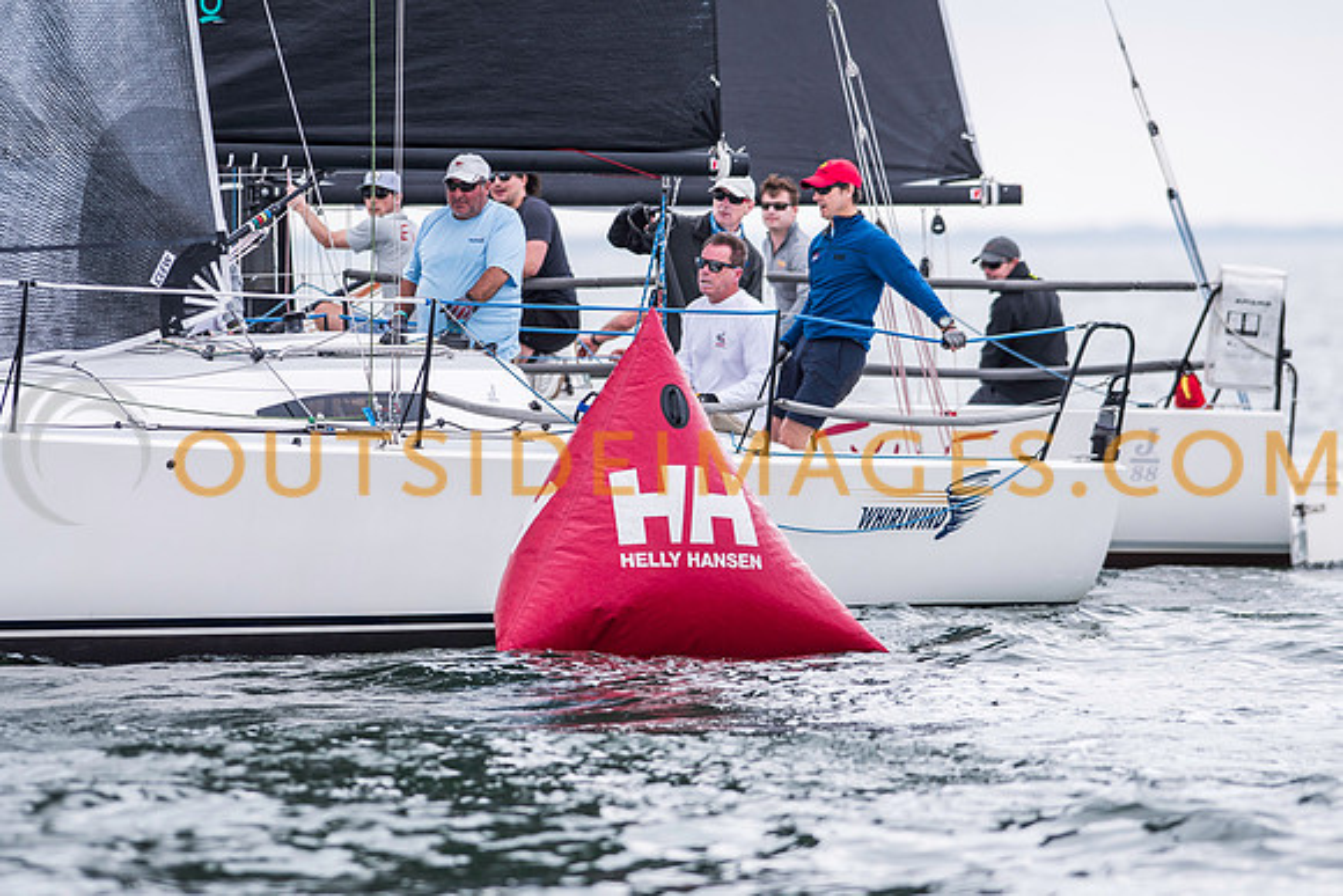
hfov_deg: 4.6
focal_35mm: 453
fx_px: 16899
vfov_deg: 3.0
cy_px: 448
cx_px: 672
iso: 200
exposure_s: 1/1250
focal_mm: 300
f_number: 5
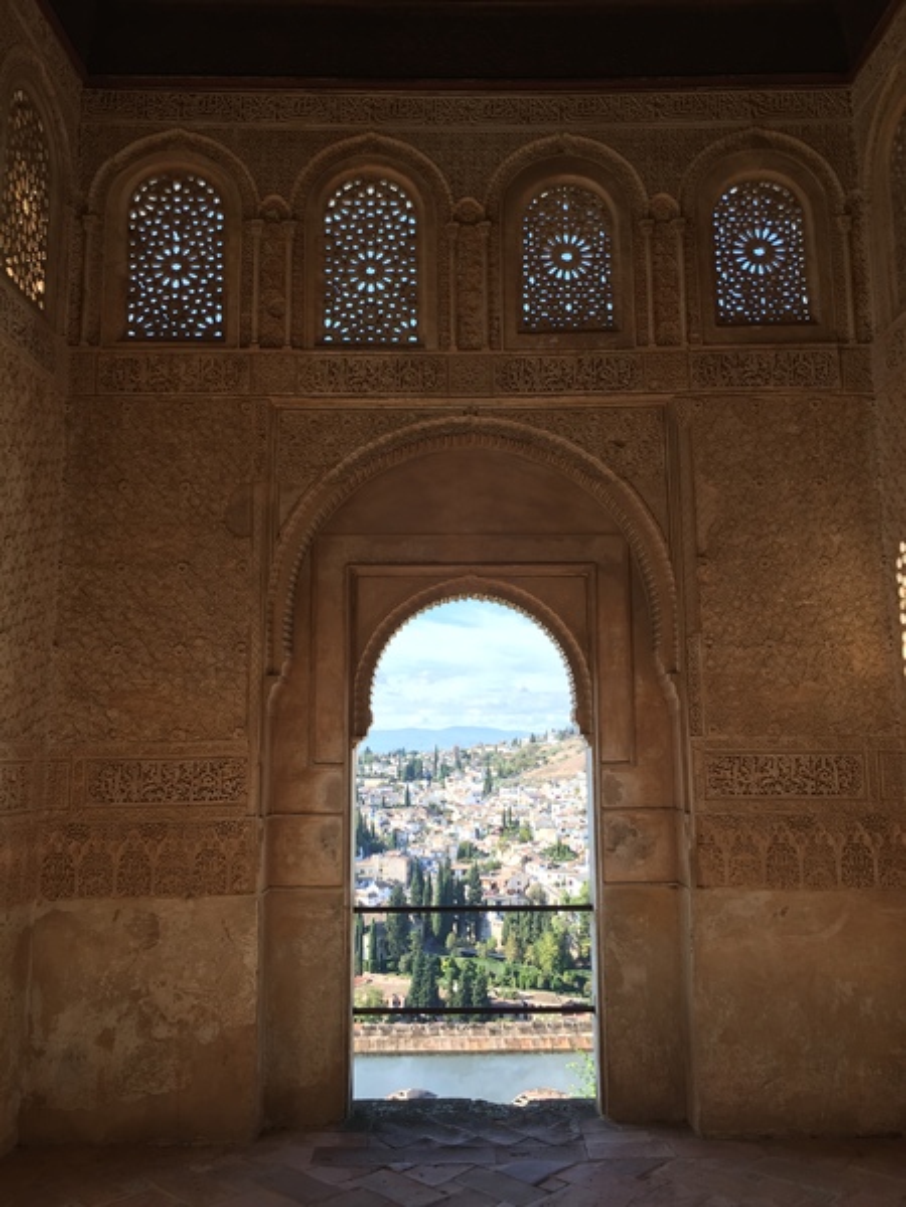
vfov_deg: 61.7
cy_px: 604
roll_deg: +0.4
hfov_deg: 48.2
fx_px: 1012
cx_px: 453
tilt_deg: +9.5
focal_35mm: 29
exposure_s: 1/384
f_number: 2.2
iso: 32
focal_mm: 4.15
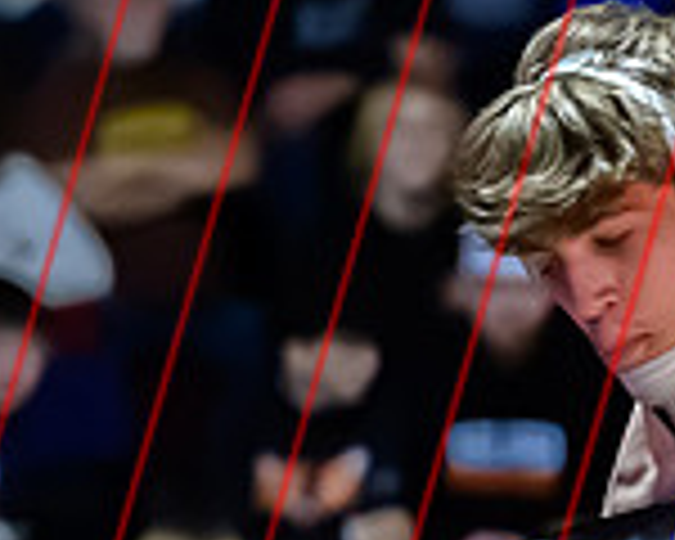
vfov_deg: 3.2
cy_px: 863
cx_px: 678
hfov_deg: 4.0
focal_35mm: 482
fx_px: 9629
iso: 20000
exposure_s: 1/640
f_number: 2.8
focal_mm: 92
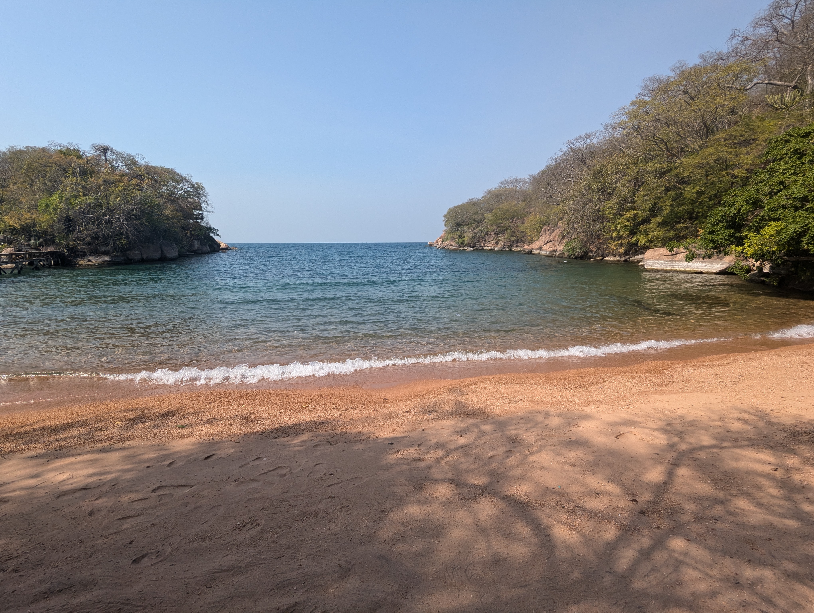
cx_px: 407
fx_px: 377
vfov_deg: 78.2
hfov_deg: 94.4
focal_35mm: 16
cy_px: 306
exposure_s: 1/1199
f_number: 2.2
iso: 50
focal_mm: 2.35
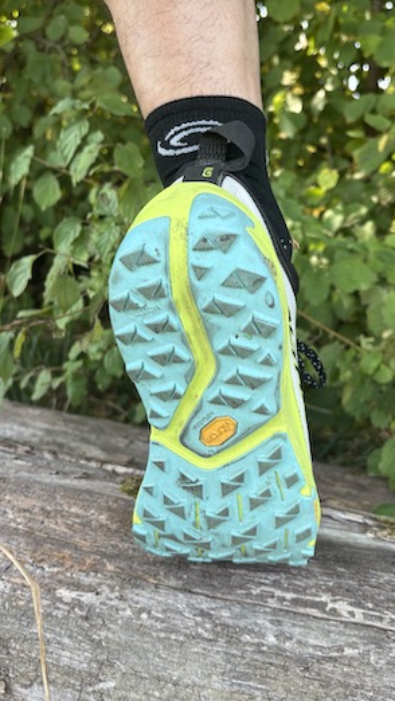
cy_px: 350
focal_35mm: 38
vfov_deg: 52.8
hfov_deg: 31.2
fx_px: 707
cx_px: 231
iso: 40
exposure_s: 1/177
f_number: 1.6
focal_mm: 5.96
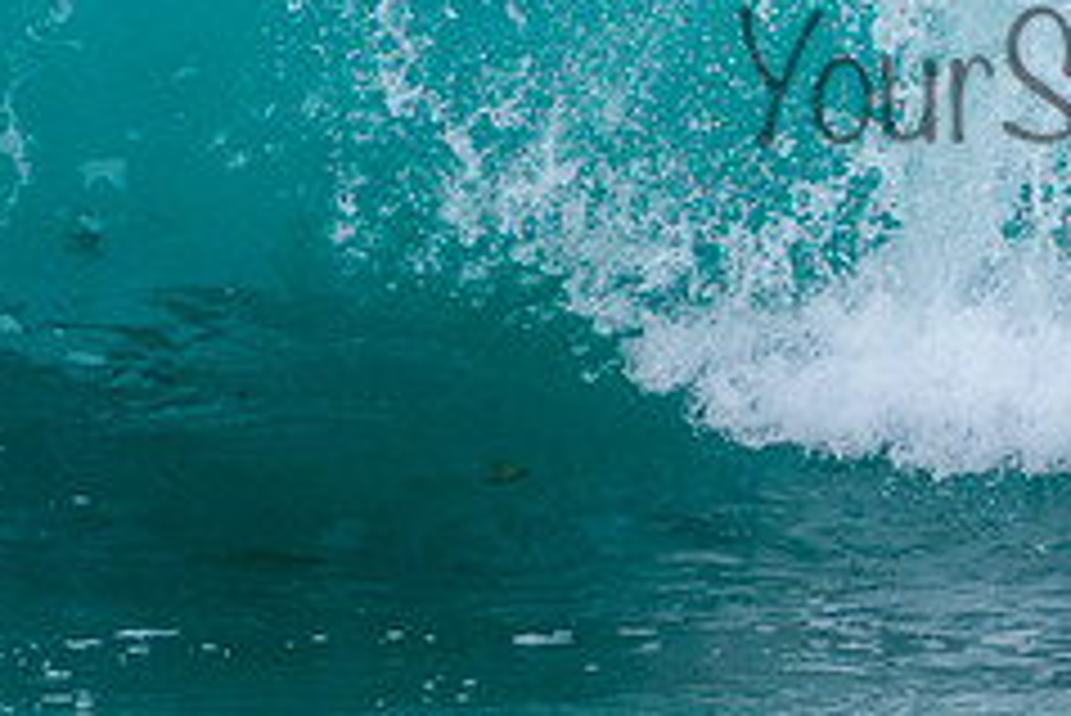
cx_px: 1189
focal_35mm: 1342
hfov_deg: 1.5
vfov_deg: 1.0
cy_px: -35
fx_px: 39947
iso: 500
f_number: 7.1
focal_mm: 400
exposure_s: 1/2000
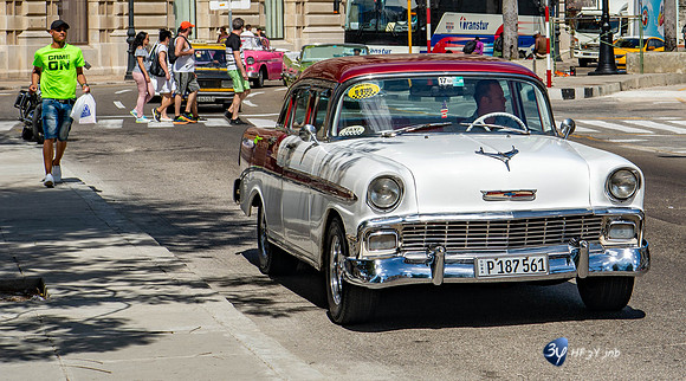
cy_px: 43
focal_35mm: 127
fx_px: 2300
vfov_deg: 9.4
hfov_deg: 16.8
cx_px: 592
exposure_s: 1/400
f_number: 10
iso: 100
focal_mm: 70
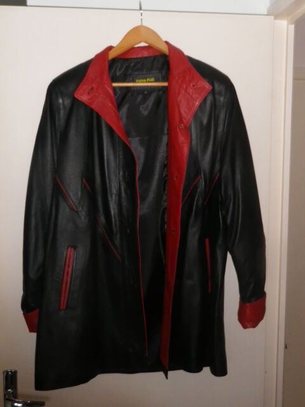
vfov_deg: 47.9
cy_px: 204
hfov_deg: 36.8
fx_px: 458
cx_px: 152
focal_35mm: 39
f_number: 4
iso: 400
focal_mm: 7
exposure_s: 1/50
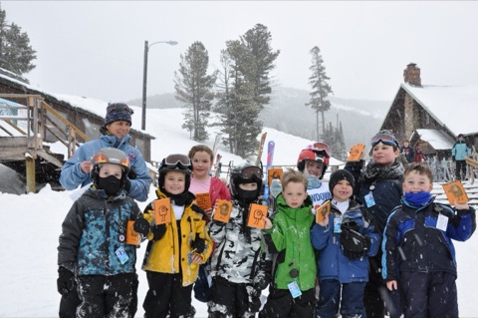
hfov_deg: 53.2
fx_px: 478
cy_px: 159
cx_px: 239
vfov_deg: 36.8
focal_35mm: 36
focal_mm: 24
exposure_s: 1/100
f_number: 10
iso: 200
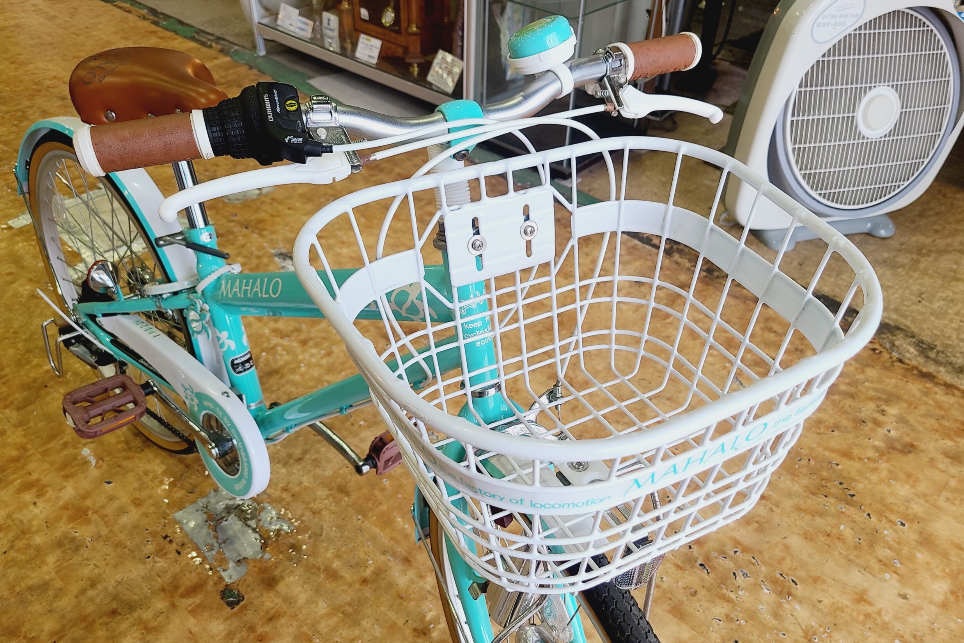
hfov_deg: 65.5
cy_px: 361
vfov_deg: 46.3
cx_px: 485
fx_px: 750
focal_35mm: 28
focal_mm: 5.4
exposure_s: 1/100
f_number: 1.8
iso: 50
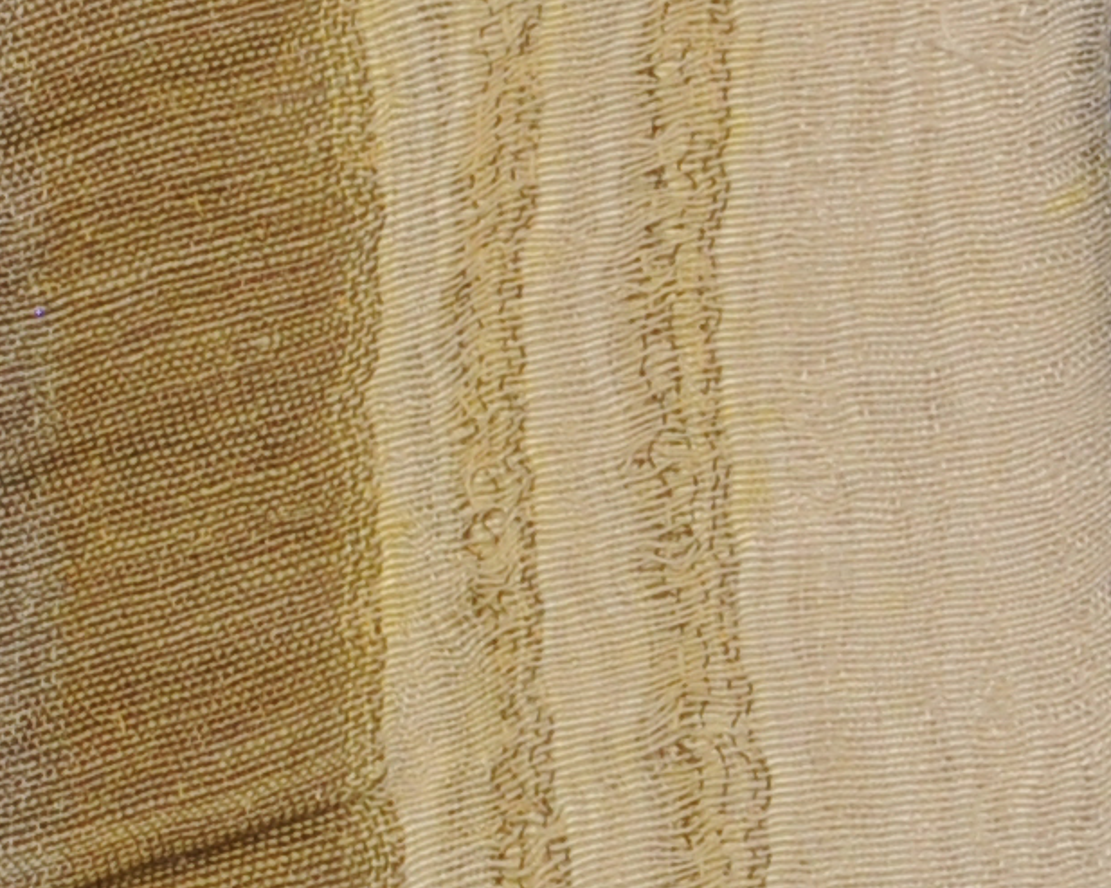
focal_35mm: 606
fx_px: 19917
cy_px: 312
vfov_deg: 2.6
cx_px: -355
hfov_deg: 3.2
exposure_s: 1/8
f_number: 11
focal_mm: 62
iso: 400
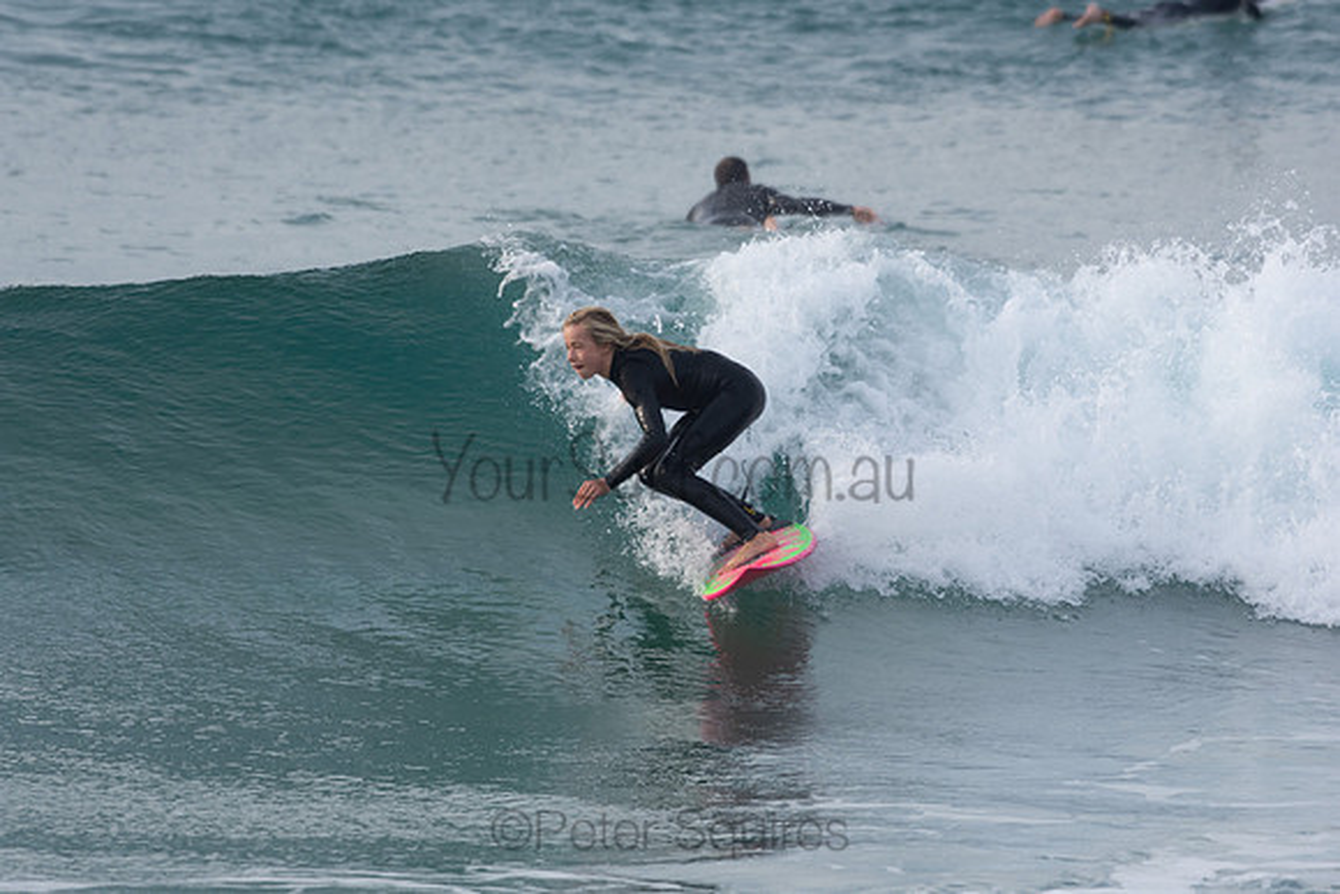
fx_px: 17870
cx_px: 670
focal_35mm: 480
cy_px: 447
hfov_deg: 4.3
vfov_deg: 2.9
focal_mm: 320
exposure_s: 1/1600
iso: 560
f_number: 5.6
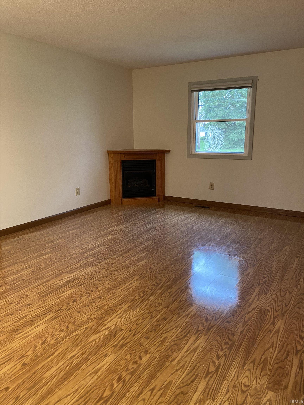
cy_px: 202
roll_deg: +1.8
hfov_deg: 53.1
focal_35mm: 26
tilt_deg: -13.2
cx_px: 152
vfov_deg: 67.3
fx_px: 304
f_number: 1.8
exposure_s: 1/60
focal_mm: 4.25
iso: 250
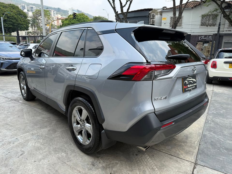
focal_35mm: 24
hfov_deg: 71.6
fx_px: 161
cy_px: 87
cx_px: 116
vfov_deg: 56.8
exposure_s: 1/1314
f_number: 1.78
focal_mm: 6.76
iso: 80
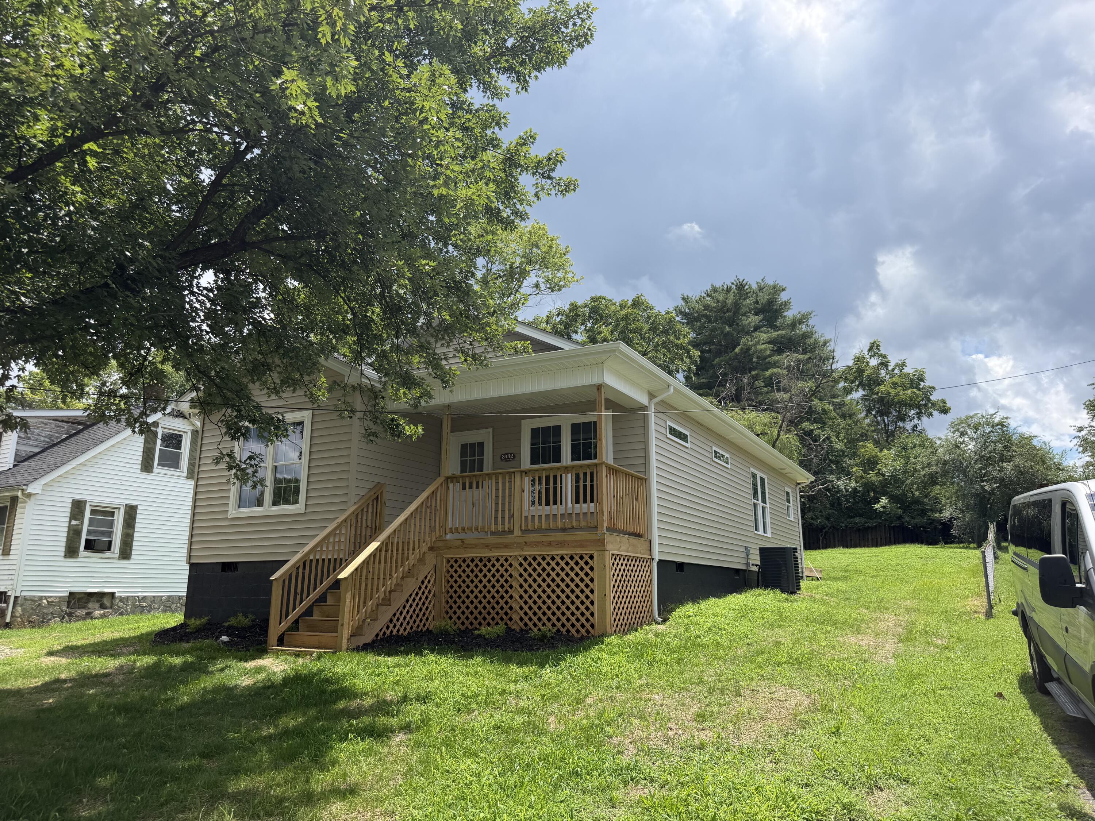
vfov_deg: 56.8
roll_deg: -0.1
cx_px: 548
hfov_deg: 71.6
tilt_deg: +12.6
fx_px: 759
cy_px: 410
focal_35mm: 24
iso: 80
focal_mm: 6.76
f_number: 1.78
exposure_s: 1/3584
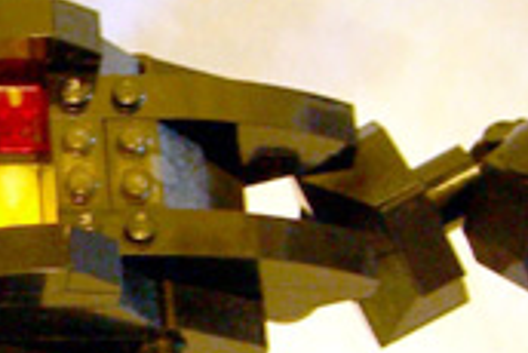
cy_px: 408
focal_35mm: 184
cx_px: -273
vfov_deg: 7.4
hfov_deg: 10.7
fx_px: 2701
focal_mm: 7.9
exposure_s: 1/8
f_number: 2.8
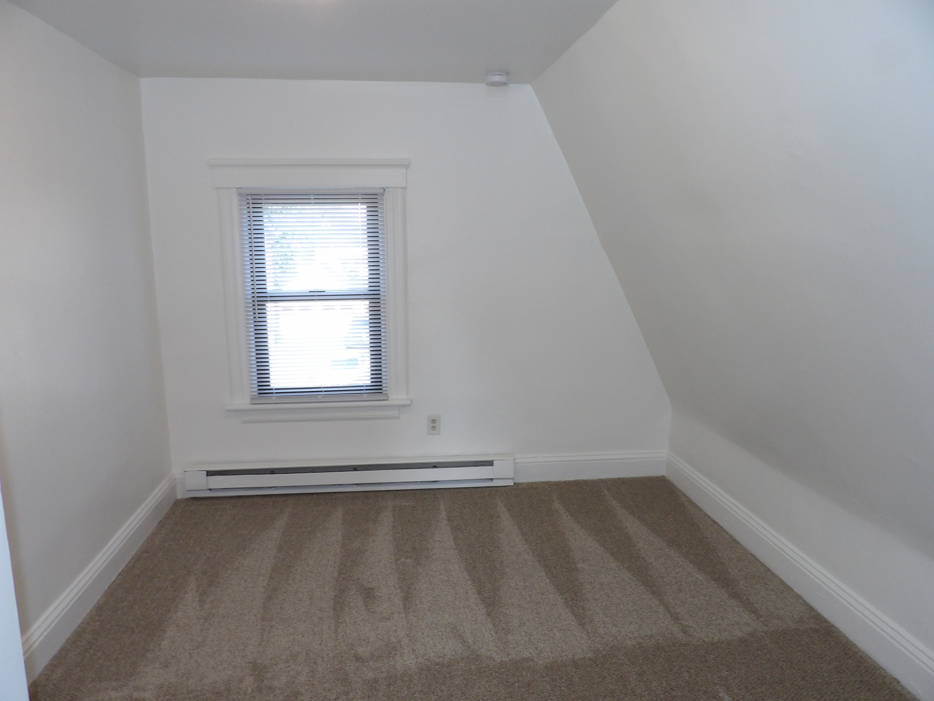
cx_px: 467
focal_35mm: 24
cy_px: 350
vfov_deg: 56.8
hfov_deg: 71.6
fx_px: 648
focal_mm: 4.3
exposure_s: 1/60
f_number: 3.2
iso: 200
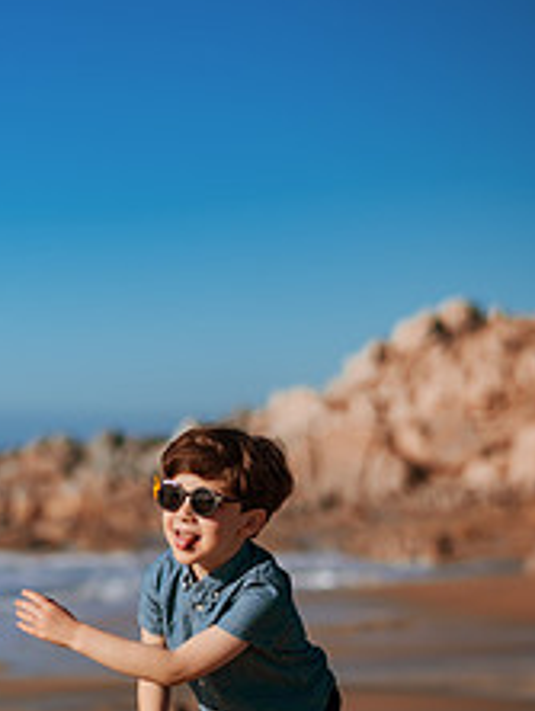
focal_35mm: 113
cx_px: 96
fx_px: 2324
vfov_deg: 17.3
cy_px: 490
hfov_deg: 13.1
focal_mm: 58
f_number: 2
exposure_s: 1/8000
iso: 50
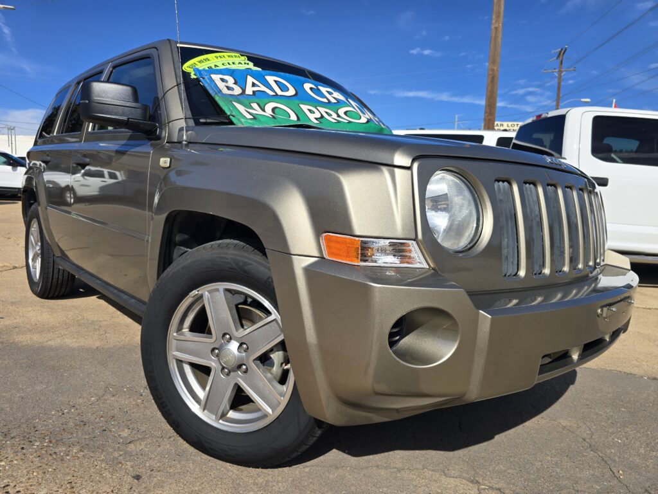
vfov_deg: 58.9
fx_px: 437
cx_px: 329
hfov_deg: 73.9
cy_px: 247
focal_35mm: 23
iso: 12
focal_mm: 6.3
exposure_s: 1/1067
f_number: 1.7
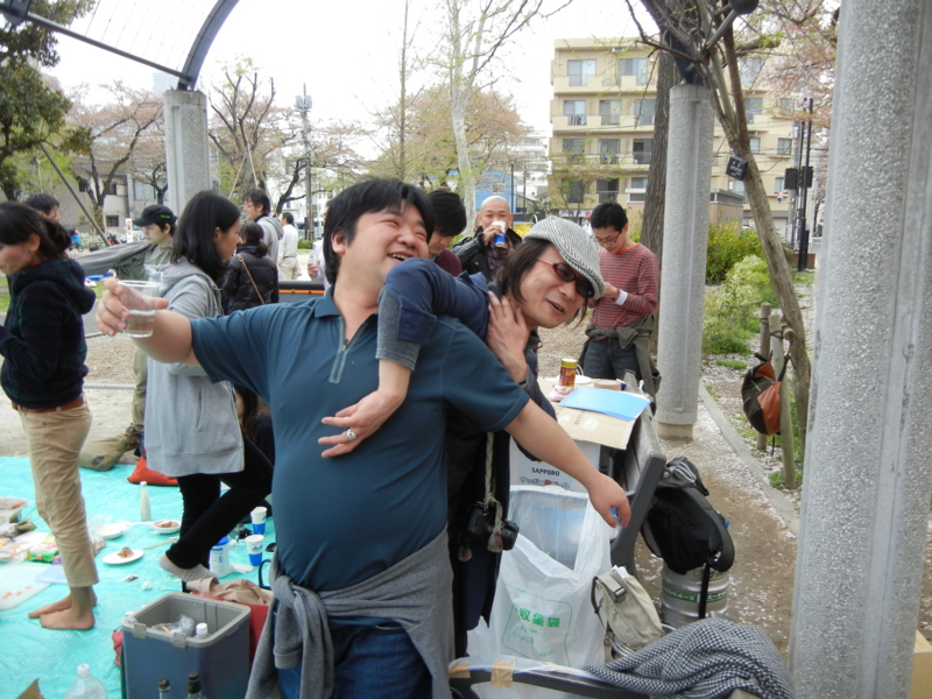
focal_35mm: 30
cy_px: 350
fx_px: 808
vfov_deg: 46.8
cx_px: 466
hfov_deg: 60.0
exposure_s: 1/218
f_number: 3.5
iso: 160
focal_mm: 5.4
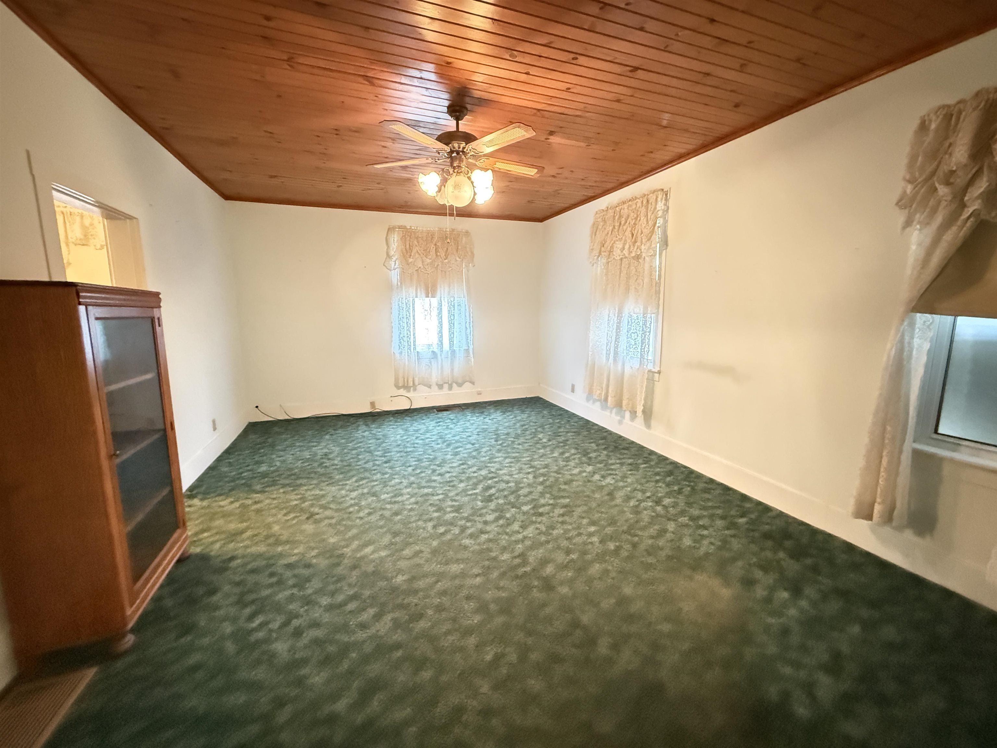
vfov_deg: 85.7
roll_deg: -0.3
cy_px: 374
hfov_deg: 102.1
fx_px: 403
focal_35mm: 14
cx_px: 498
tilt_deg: -7.9
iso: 2500
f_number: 2.2
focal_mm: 2.22
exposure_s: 1/30
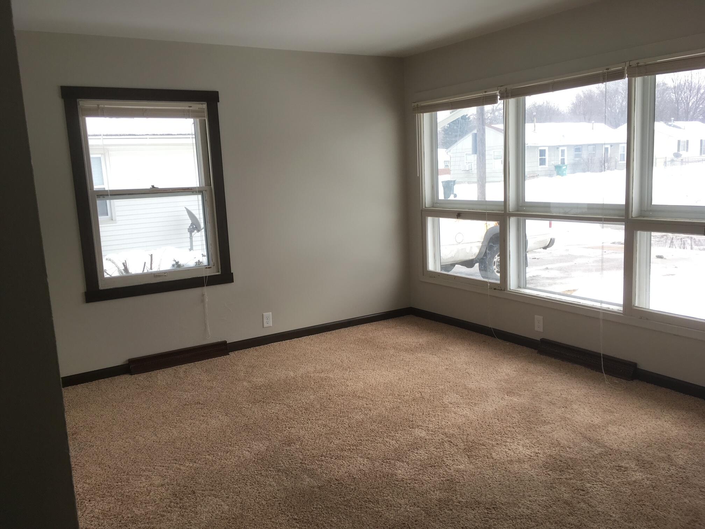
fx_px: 591
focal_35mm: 29
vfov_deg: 48.2
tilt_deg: -10.6
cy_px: 264
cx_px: 352
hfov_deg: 61.7
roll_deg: +2.8
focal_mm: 4.15
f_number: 2.2
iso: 25
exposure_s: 1/382
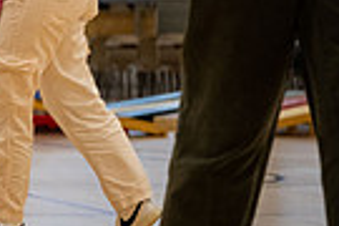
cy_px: 40
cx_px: -362
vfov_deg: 4.2
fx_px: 3051
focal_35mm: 324
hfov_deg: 6.2
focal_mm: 70
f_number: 2.8
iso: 2000
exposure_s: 1/320
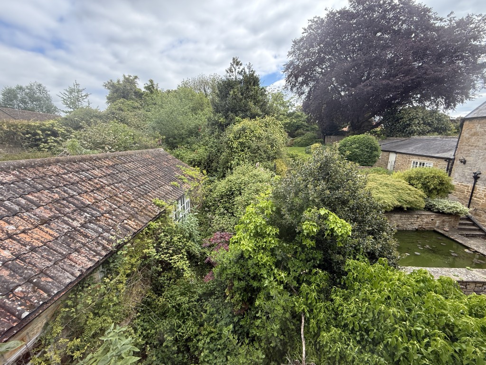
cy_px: 182
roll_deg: -0.9
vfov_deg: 85.7
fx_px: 197
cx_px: 243
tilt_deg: -11.8
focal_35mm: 14
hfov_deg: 102.1
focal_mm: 2.22
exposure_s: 1/465
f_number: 2.2
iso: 64
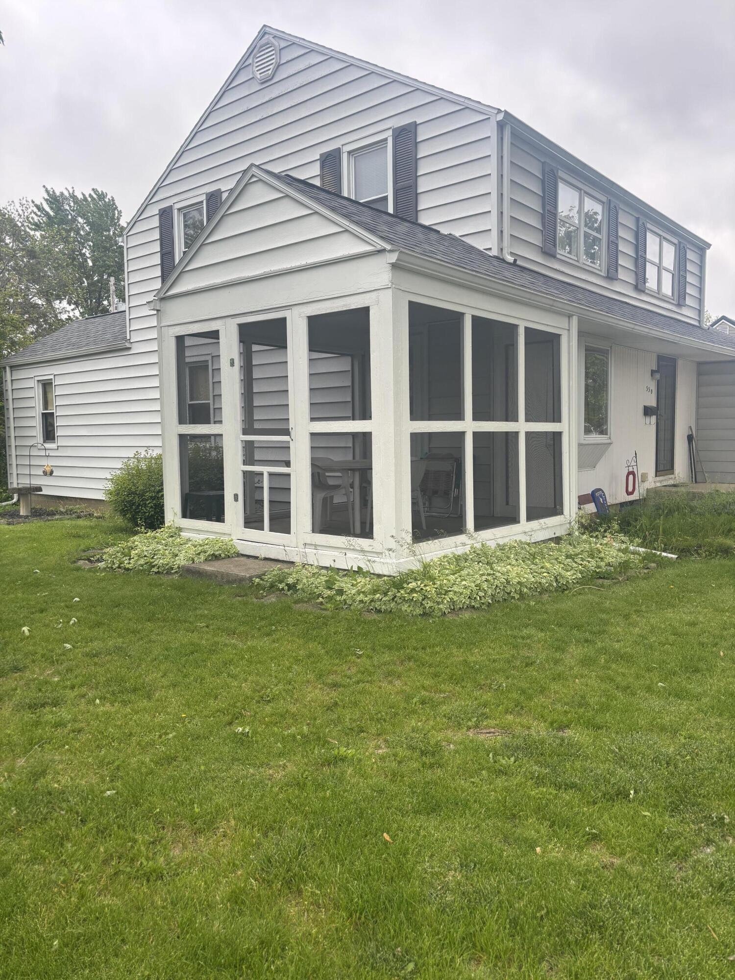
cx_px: 368
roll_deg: +0.5
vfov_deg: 67.3
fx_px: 736
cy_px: 490
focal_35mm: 26
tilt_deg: -4.0
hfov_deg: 53.1
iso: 50
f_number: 1.6
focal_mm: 5.96
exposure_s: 1/168
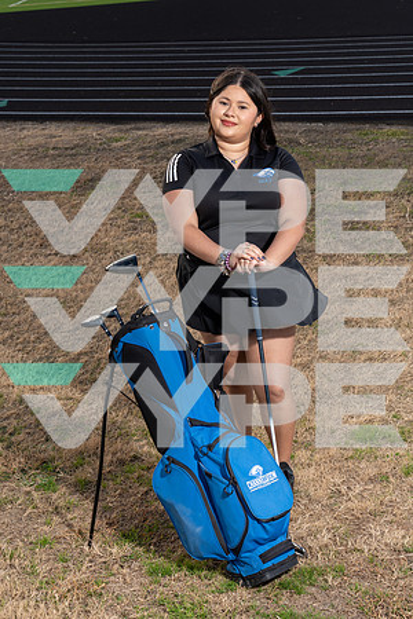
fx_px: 929
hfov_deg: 25.1
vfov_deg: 36.9
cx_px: 206
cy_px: 310
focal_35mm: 54
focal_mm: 54
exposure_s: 1/250
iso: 160
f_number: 8
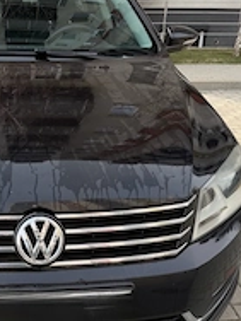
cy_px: 157
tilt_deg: -19.5
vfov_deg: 37.5
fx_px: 473
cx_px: 39
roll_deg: -0.4
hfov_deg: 27.8
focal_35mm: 51
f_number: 1.78
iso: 100
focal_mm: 6.76
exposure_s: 1/1046
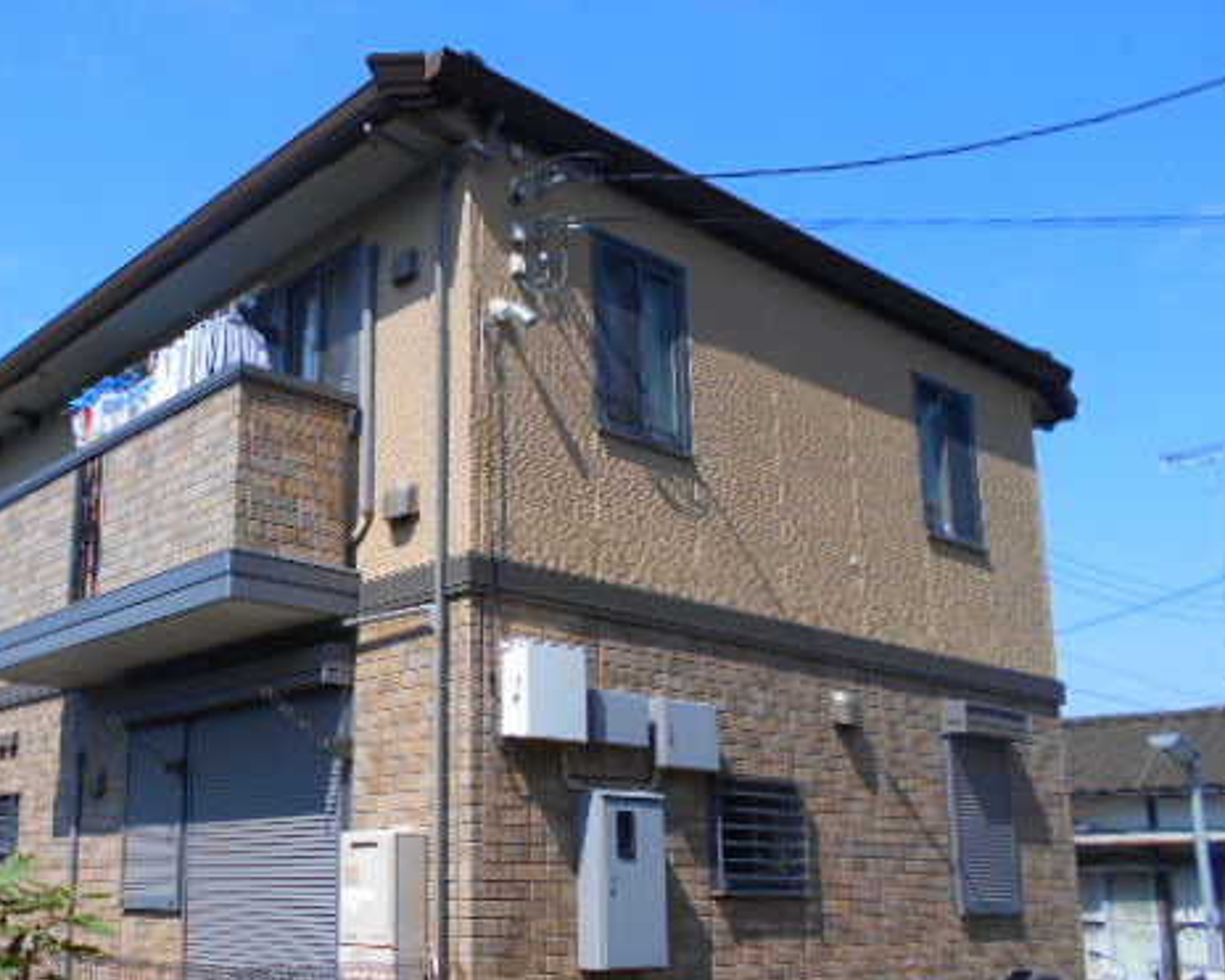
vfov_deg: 42.0
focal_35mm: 35
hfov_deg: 50.5
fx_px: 1269
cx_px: 399
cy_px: 584
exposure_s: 1/800
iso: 80
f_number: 3.2
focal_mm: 4.6
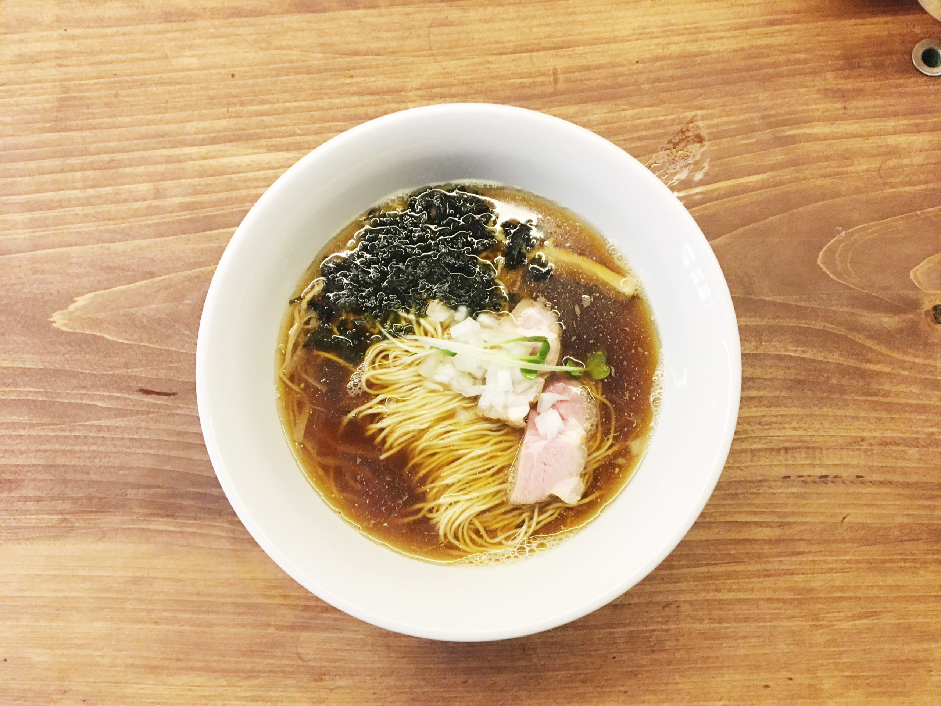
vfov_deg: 48.2
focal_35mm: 29
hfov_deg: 61.7
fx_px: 788
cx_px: 470
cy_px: 353
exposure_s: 1/24
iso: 200
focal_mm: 4.15
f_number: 2.2
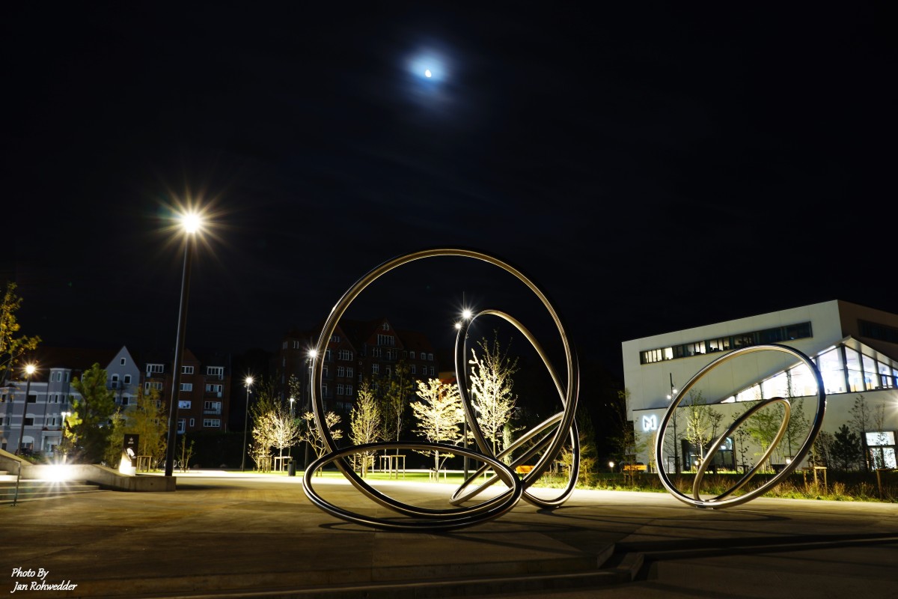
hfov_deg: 65.5
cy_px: 300
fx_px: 698
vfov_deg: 46.4
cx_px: 449
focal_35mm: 28
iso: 100
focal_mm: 28
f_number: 10
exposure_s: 30
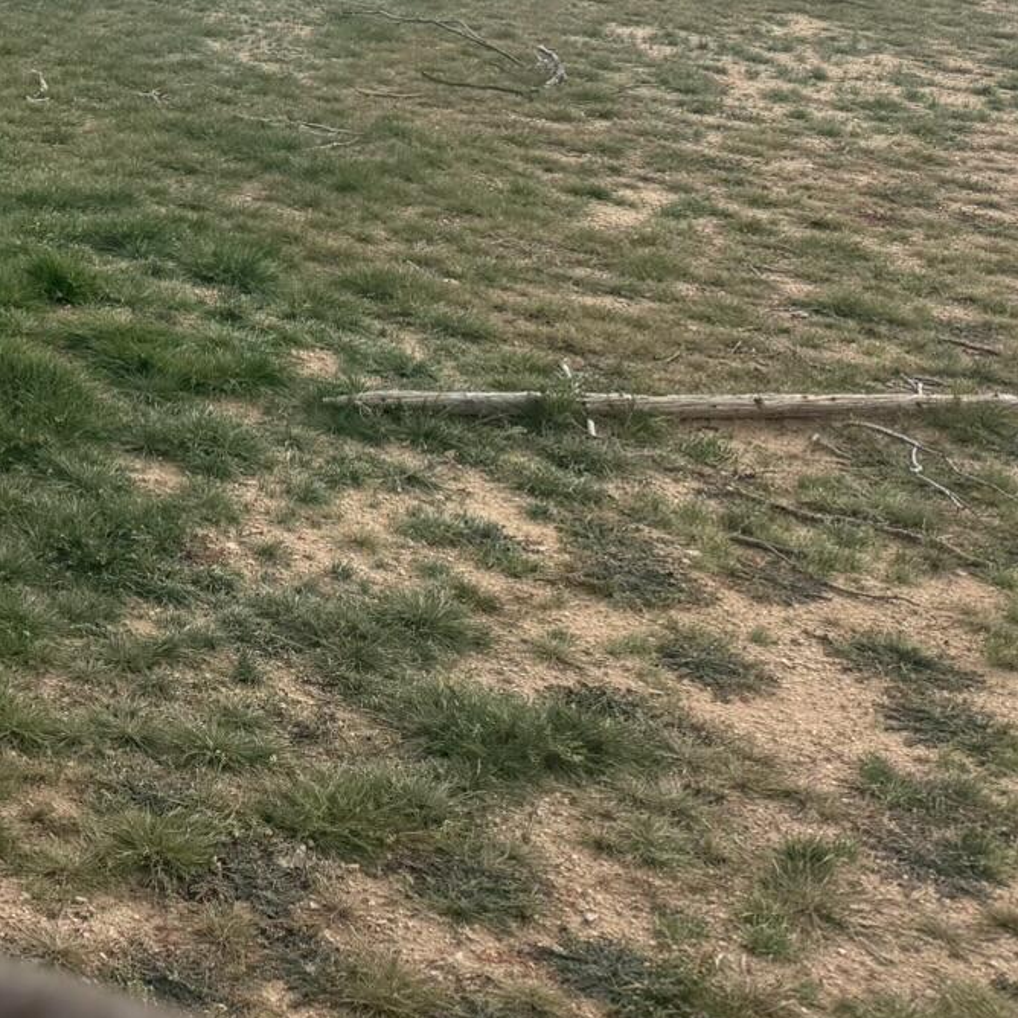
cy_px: 134
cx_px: -515
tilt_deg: -12.9
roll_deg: -1.2
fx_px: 2163
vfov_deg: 25.8
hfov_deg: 21.9
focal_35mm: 65
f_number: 1.78
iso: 100
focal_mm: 6.76
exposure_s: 1/6173
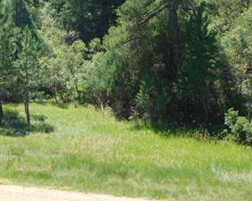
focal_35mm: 99
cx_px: -5
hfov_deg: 18.8
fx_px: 738
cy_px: 23
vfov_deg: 15.4
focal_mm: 8
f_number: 3.7
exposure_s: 1/400
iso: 125
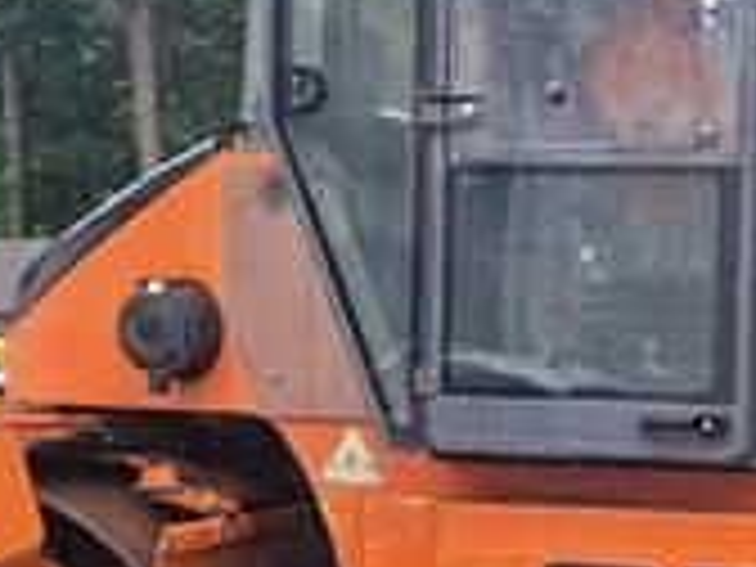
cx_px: 711
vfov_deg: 18.8
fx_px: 1703
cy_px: 396
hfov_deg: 24.2
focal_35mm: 78
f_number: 1.8
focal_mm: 5.54
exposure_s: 1/124
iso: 50
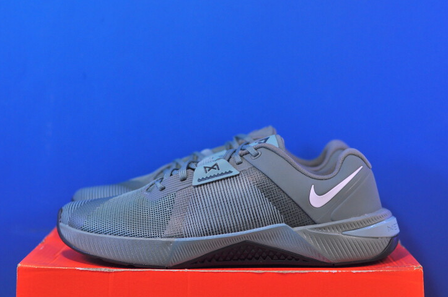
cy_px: 137
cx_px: 222
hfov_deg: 24.5
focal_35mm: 83
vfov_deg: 16.4
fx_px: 1031
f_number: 2.8
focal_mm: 50
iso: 250
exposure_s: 1/320
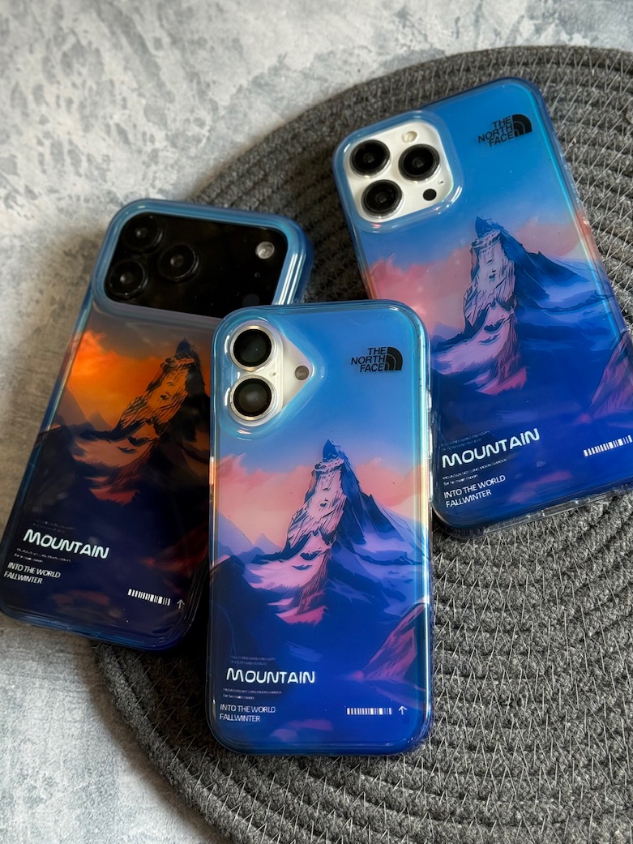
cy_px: 398
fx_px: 1438
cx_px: 313
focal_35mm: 59
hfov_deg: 24.8
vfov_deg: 32.7
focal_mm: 6.76
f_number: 1.78
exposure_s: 1/100
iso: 125
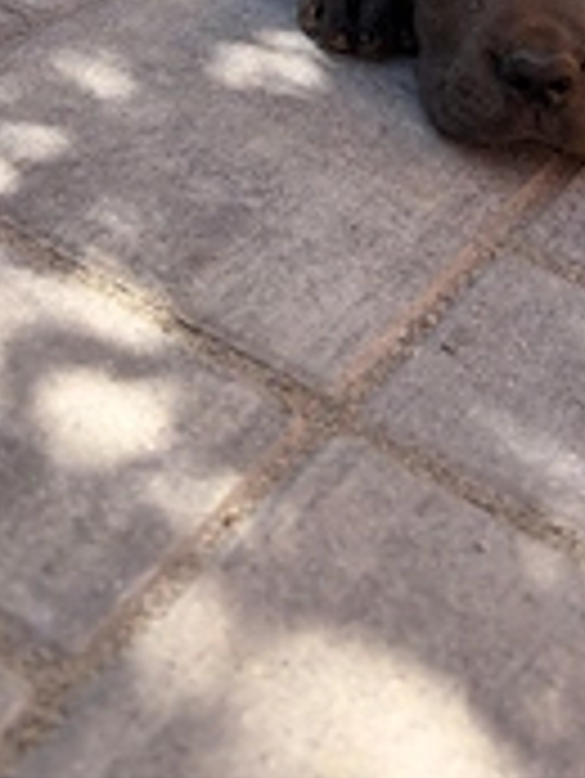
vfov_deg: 28.7
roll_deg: -11.2
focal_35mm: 60
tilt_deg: -21.2
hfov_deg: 24.1
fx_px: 1350
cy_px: -112
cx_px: 450
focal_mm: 5.96
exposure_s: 1/1081
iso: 50
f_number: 1.6
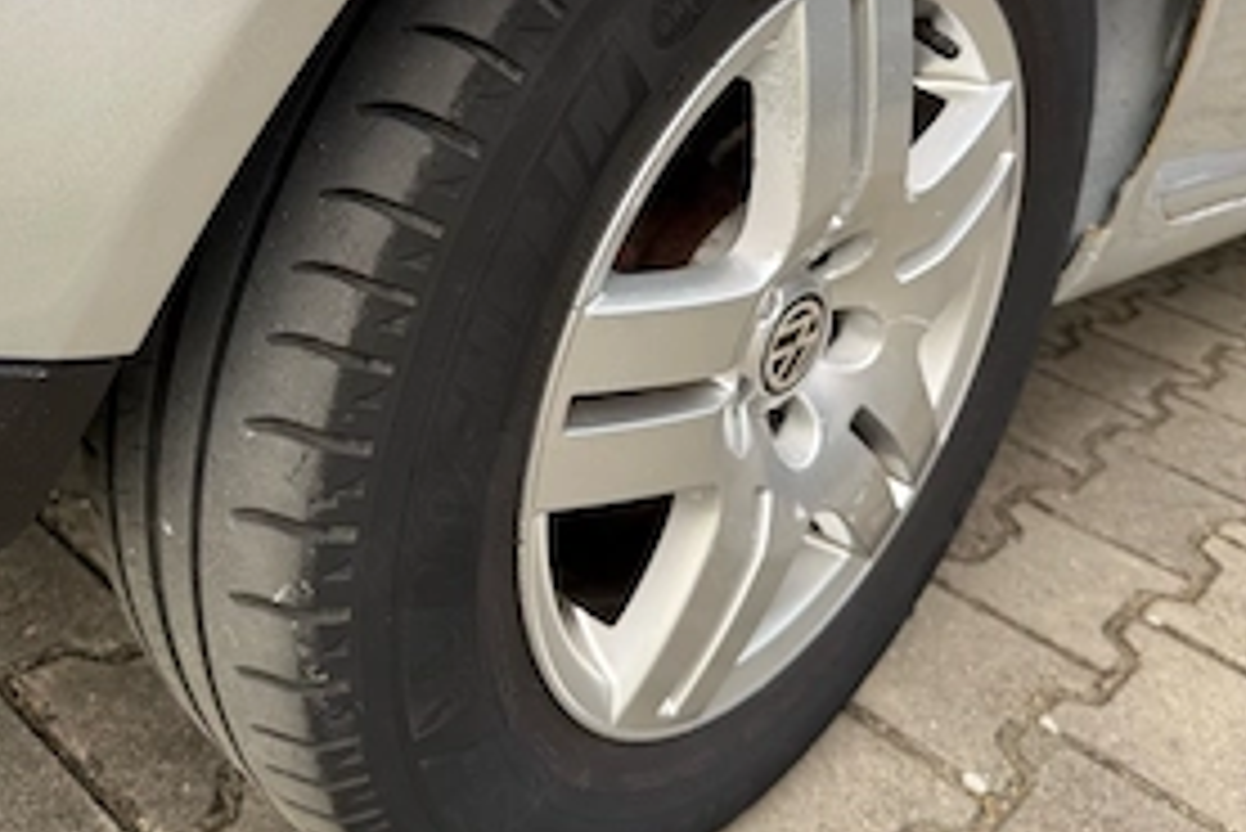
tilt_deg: -19.6
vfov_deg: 35.8
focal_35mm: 36
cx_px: 580
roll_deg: -11.0
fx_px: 1247
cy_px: 175
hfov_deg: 53.1
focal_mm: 6.76
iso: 100
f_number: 1.78
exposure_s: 1/270
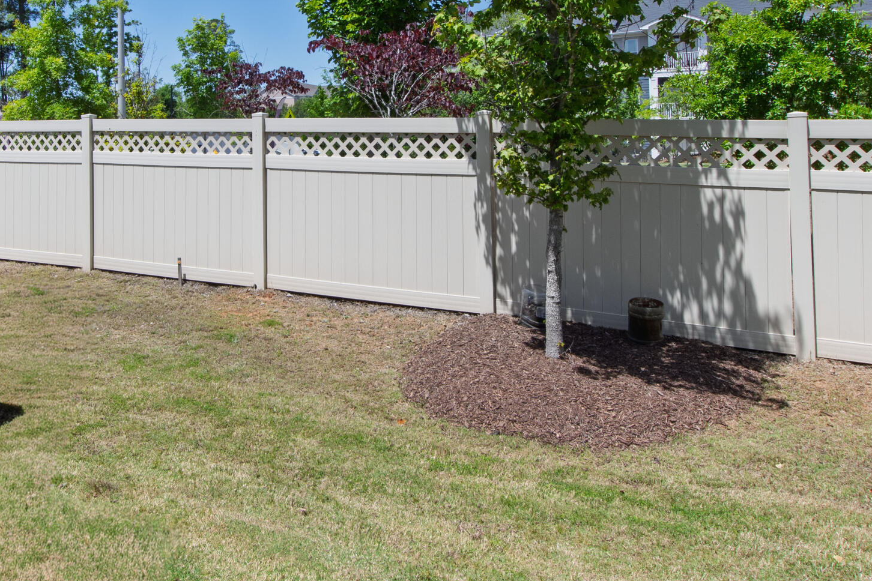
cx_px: 324
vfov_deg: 41.8
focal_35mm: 31
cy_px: 196
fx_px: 751
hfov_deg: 59.5
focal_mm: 10
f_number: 8
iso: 100
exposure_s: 1/125
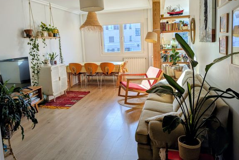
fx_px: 173
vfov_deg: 49.4
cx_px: 118
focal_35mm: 26
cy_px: 68
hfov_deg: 69.4
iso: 51
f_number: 1.85
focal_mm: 6.81
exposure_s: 1/410
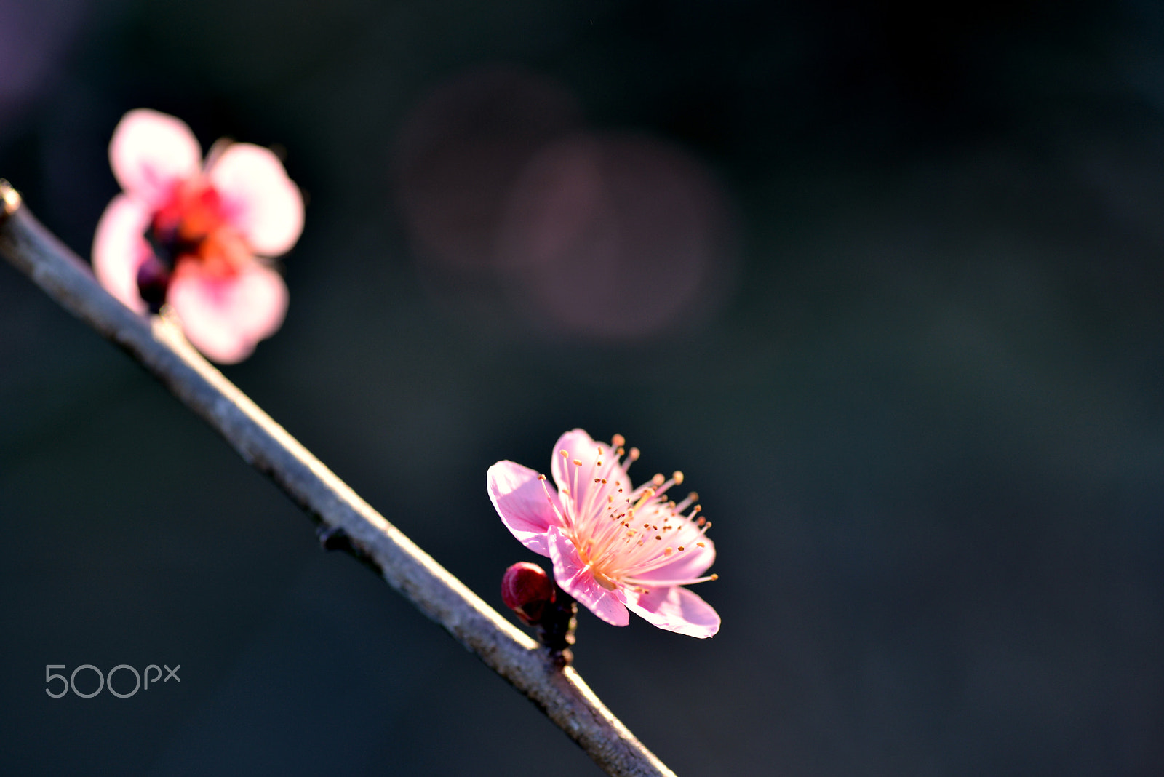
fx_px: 2911
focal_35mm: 90
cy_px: 388
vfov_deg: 15.2
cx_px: 582
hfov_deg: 22.6
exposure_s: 1/250
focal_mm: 90
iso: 200
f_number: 6.7
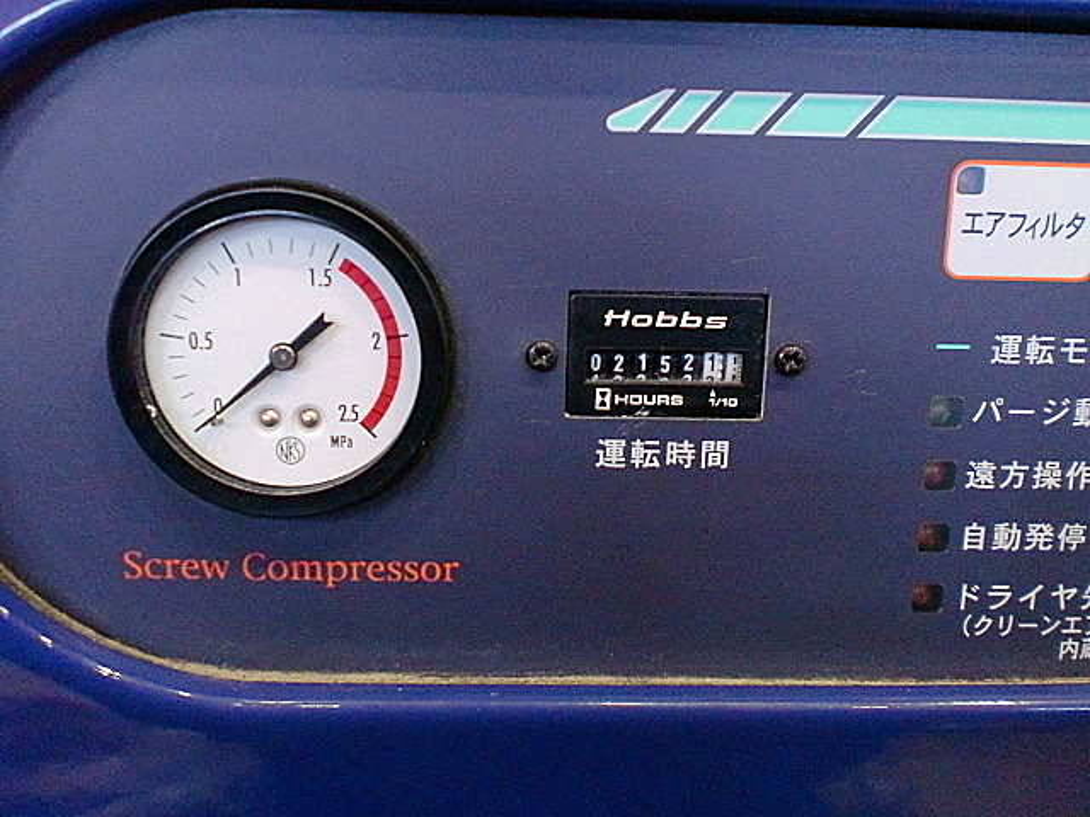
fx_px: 1102
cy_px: 408
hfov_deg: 52.6
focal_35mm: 35
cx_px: 545
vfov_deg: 40.7
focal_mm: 6.3
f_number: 3.1
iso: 800
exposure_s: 1/60
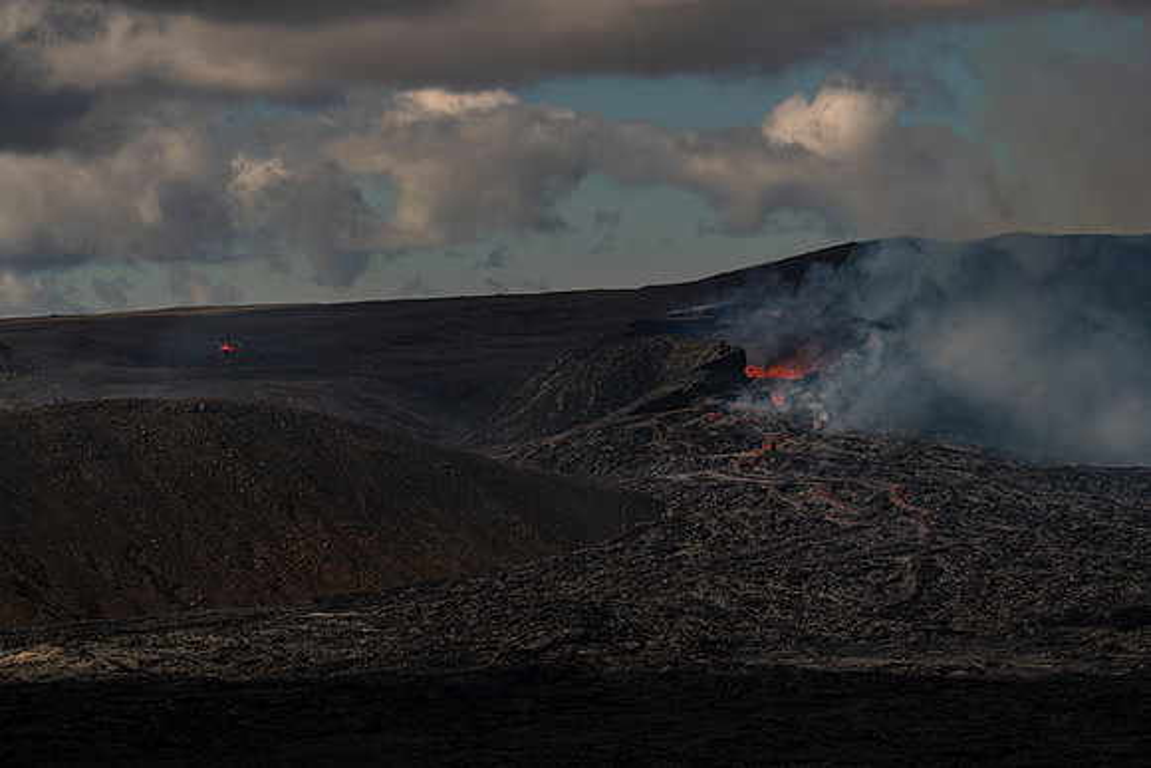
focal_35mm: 130
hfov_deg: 15.8
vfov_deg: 10.6
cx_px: 576
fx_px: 4157
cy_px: 384
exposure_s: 1/640
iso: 100
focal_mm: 130
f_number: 10
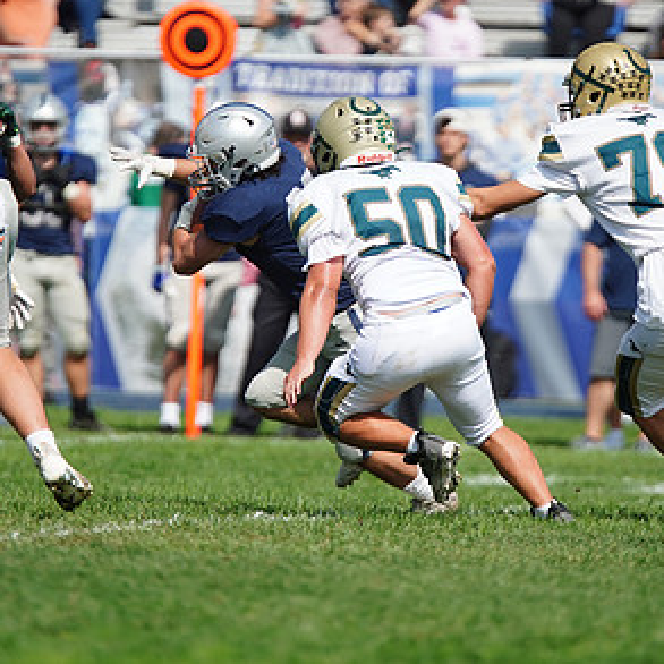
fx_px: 10959
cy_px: 228
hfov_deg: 3.5
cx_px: 349
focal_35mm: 505
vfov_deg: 3.5
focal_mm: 300
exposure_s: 1/8000
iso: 500
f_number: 2.8
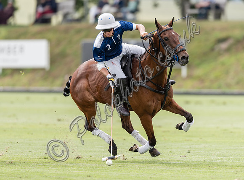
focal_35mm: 668
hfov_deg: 3.0
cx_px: 131
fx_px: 4686
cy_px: 97
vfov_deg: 2.2
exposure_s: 1/1600
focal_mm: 500
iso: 400
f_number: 4
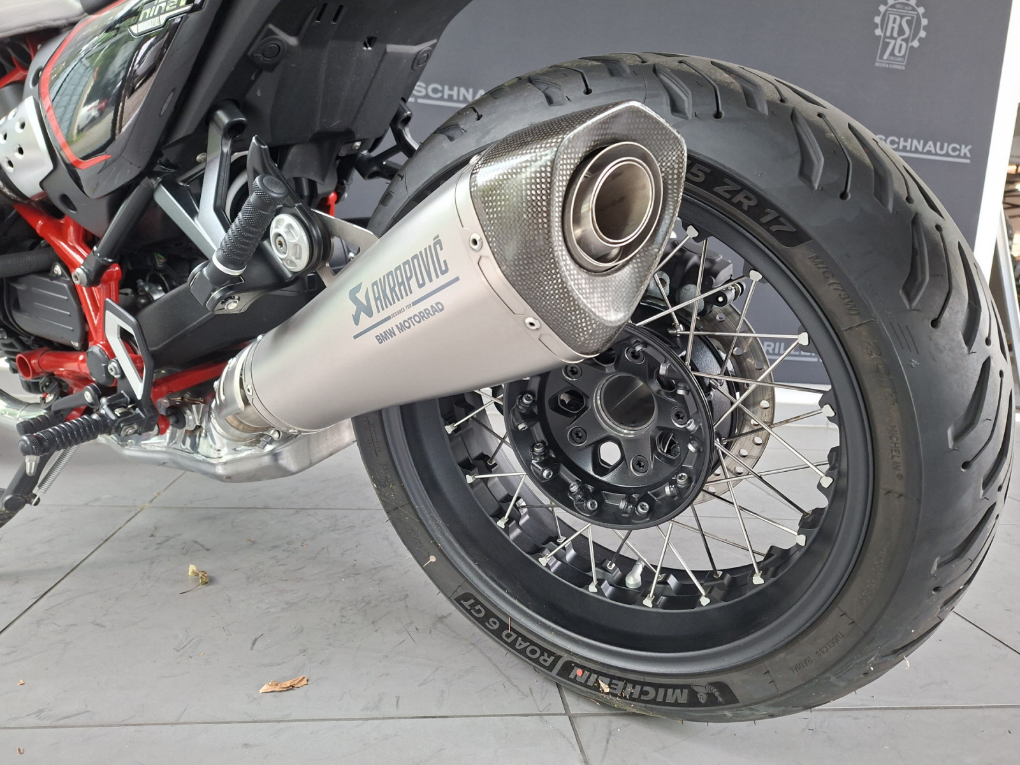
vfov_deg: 58.9
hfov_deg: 73.9
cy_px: 382
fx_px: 678
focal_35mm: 23
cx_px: 510
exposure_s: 1/120
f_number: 1.8
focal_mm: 5.54
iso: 320
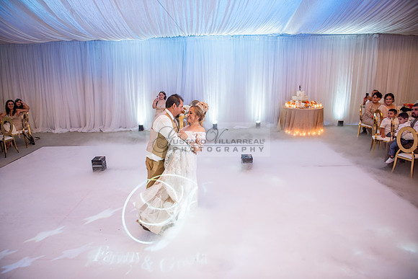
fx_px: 279
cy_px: 140
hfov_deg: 73.7
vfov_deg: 53.2
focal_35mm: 24
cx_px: 209
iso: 1000
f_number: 3.2
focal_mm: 24
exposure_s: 1/125
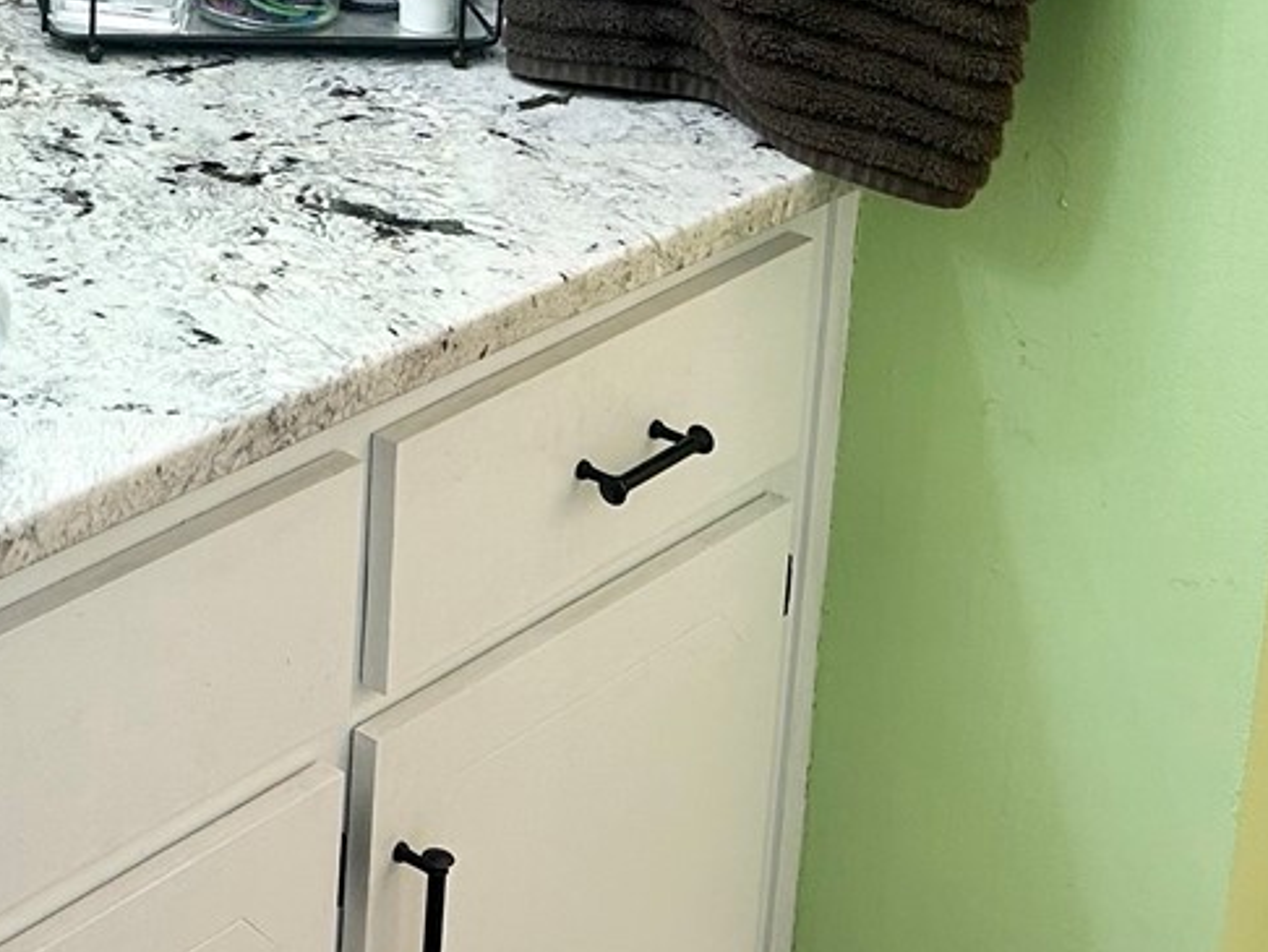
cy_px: -339
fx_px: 2895
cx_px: -143
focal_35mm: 79
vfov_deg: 17.4
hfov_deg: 23.2
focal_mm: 6.86
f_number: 1.78
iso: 100
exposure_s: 1/120
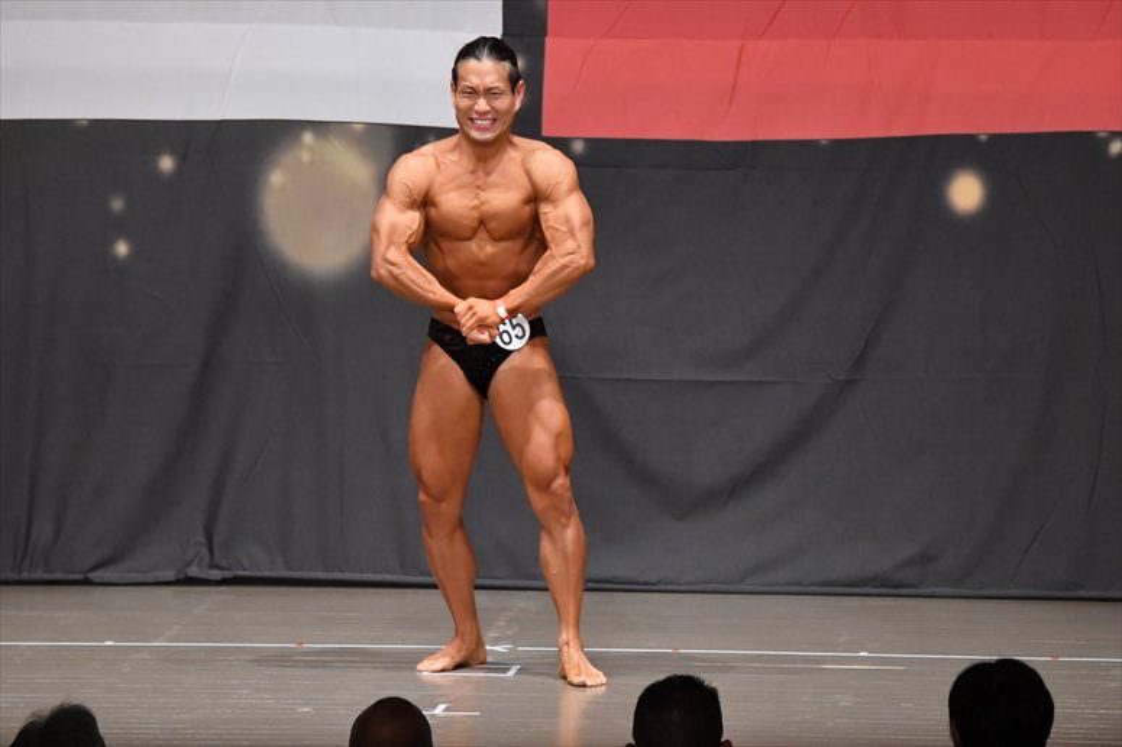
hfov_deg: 9.5
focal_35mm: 217
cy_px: 374
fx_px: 6760
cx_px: 561
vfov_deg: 6.3
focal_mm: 145
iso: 6400
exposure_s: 1/400
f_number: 5.6
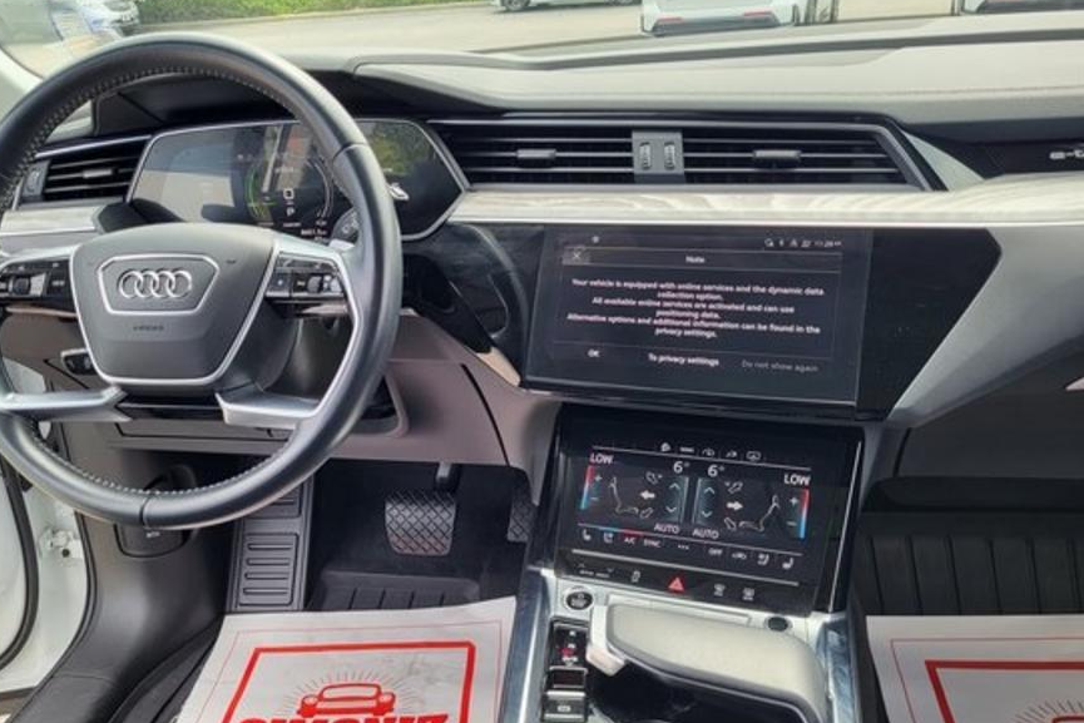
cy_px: 407
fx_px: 964
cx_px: 444
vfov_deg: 41.1
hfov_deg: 58.3
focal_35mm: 32
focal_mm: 5.4
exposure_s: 1/259
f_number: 1.8
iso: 40
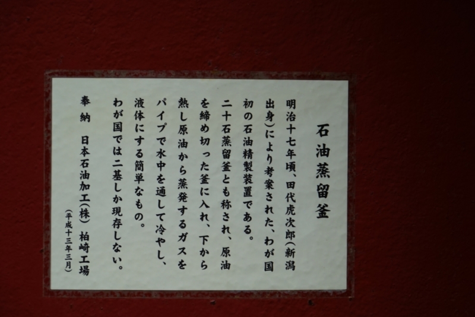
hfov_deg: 14.5
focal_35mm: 141
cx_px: 238
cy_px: 158
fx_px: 1861
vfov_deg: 9.7
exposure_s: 1/200
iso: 100
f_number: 5.6
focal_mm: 94
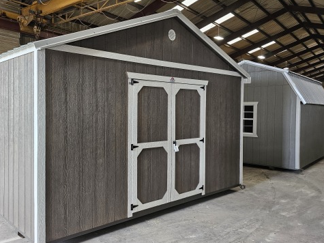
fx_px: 290
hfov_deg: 57.6
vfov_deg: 45.4
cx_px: 119
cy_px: 115
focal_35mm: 31
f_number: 1.7
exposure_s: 1/207
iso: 250
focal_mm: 6.3
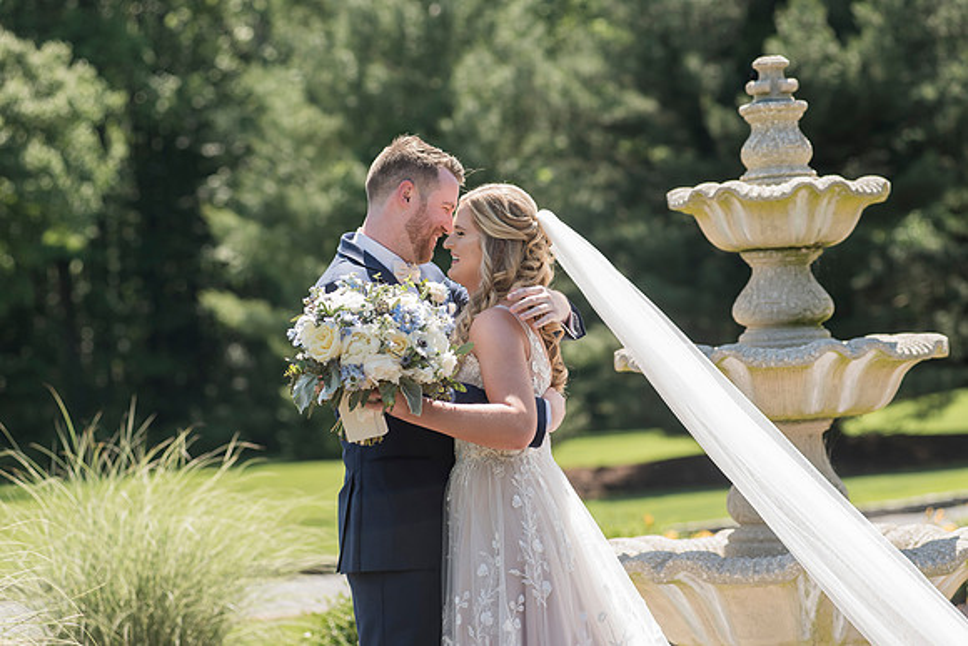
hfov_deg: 17.1
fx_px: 3227
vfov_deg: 11.4
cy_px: 323
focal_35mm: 120
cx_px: 484
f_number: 4.5
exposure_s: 1/1250
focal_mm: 120
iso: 400
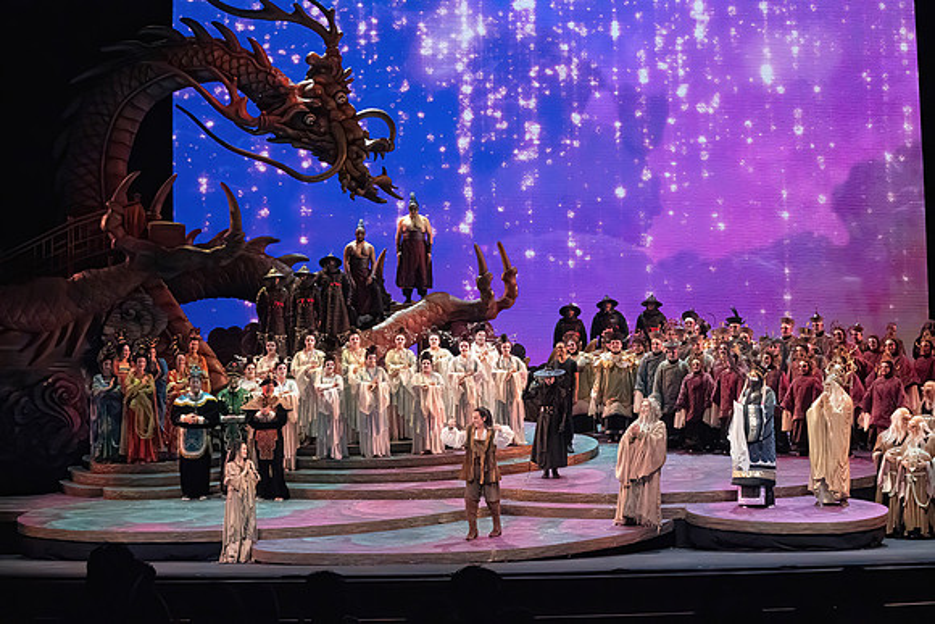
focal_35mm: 70
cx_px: 468
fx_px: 1818
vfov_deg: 19.5
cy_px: 312
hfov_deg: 28.8
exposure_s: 1/1000
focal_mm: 70
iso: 20000
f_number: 10
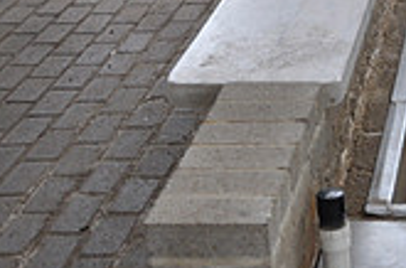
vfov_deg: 12.2
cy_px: 31
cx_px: 536
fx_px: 1246
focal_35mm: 111
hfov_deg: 17.3
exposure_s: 1/100
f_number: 5
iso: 400
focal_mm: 21
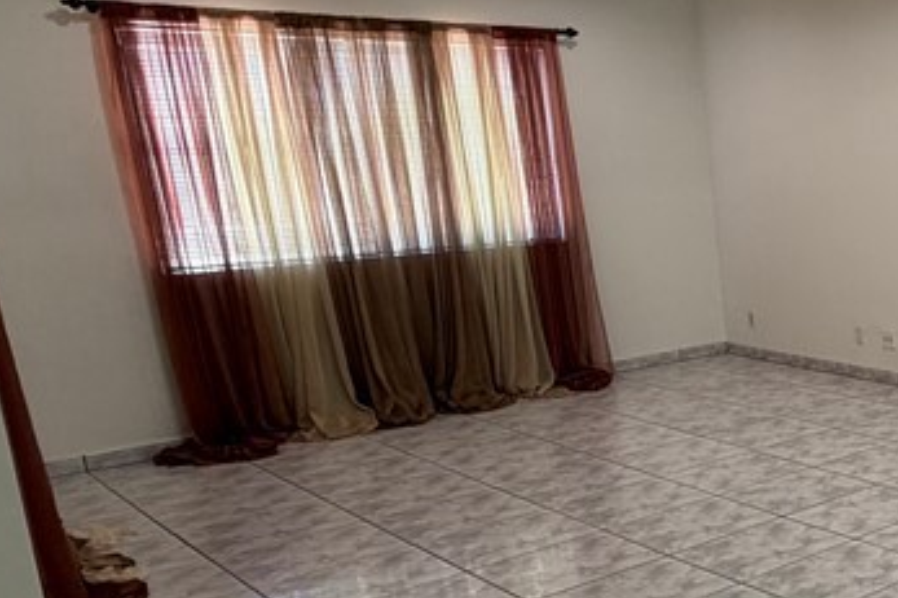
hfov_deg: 31.3
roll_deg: +1.0
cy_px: 321
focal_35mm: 43
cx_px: 1247
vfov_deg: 31.1
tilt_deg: -9.8
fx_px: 1072
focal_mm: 2.22
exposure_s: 1/120
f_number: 2.2
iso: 160
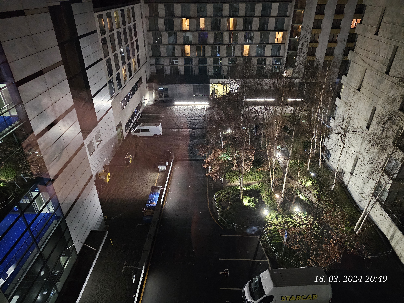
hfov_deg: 73.9
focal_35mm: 23
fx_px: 268
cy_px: 152
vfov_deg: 58.9
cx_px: 202
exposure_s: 1/25
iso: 1600
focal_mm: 6.3
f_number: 1.7
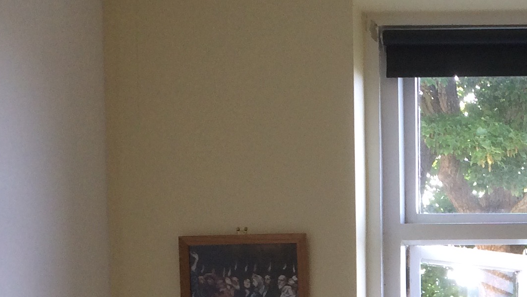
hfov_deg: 21.0
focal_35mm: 97
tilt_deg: -1.8
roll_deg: +1.3
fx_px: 1356
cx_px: 567
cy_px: 505
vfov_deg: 11.7
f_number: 2.2
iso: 64
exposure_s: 1/100
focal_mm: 4.15
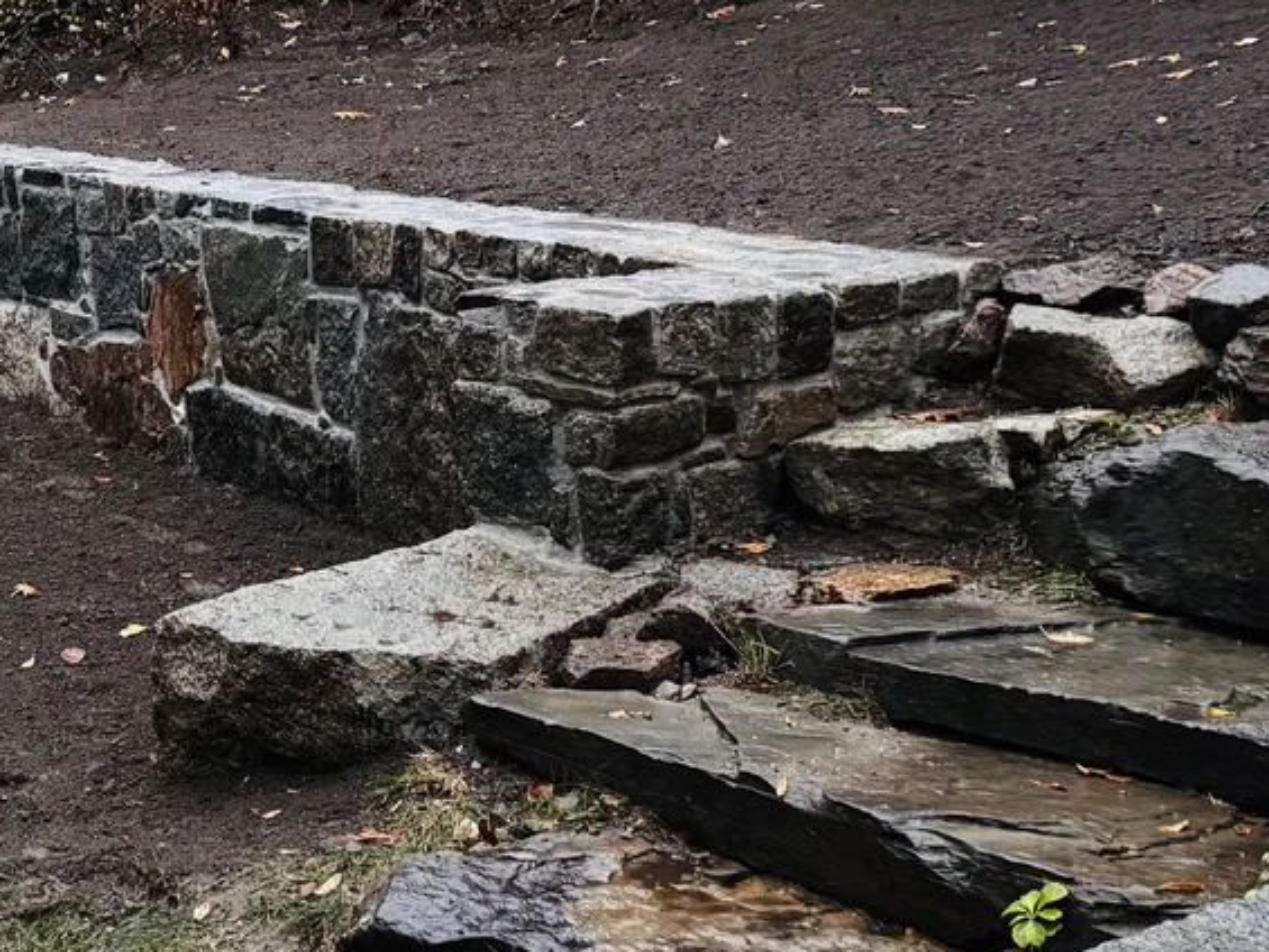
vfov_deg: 21.6
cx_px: 85
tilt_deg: -11.9
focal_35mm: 68
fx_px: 2493
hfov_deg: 27.4
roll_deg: +0.5
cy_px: 451
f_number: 1.78
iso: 500
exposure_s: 1/60
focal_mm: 6.76
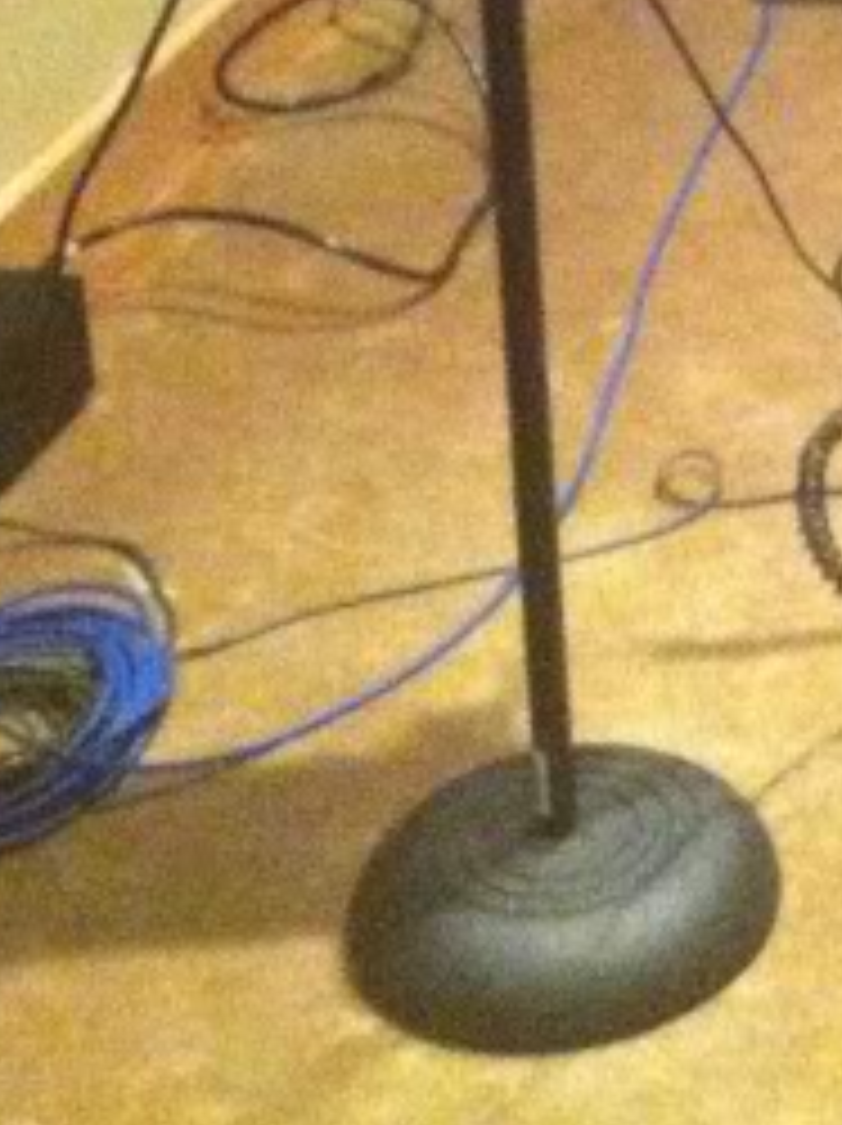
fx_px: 4646
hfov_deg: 9.7
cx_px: 1648
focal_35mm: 143
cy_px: -529
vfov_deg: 13.1
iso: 1000
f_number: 2.8
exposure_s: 1/15
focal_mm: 3.9
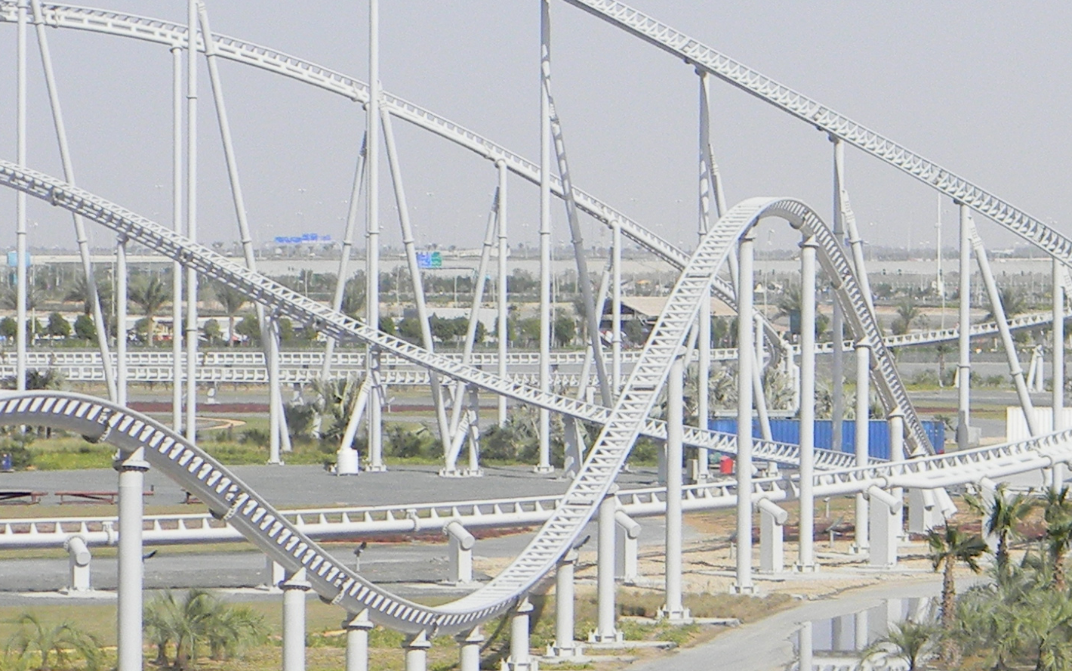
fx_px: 5844
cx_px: 777
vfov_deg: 6.6
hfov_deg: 10.5
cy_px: 382
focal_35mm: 200
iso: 80
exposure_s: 1/305
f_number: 8.6
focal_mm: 12.2
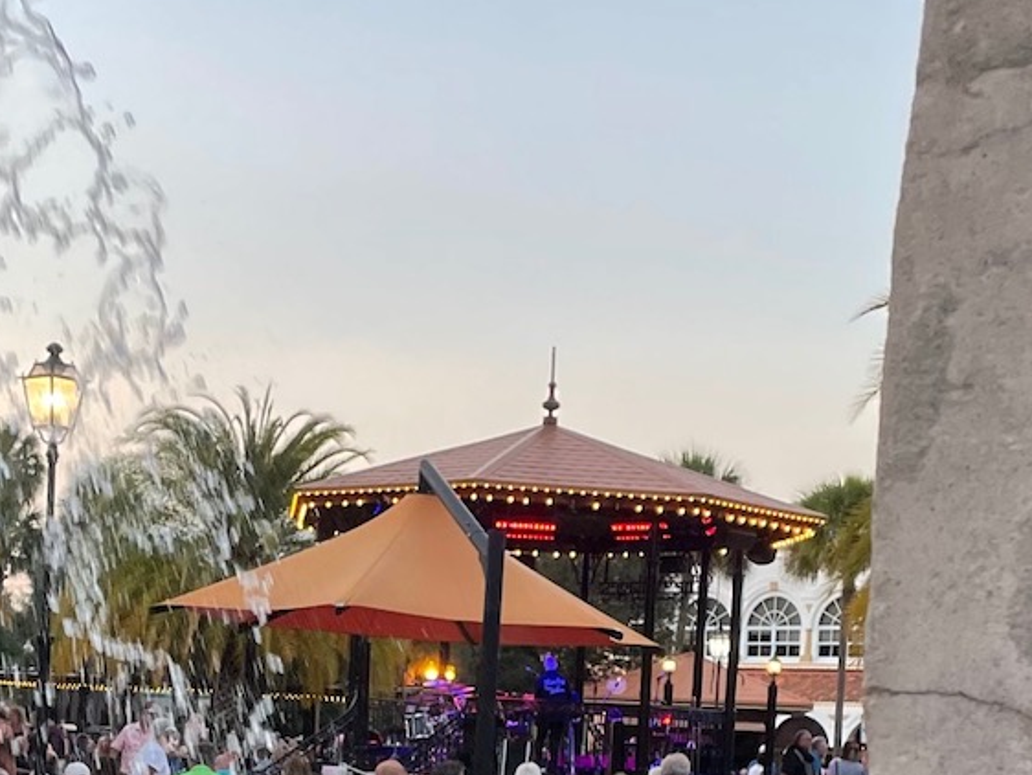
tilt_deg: -2.7
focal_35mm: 74
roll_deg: -1.7
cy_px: 847
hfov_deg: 26.2
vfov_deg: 19.1
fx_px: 2207
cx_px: 356
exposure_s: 1/120
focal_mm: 4.2
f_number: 1.6
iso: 80
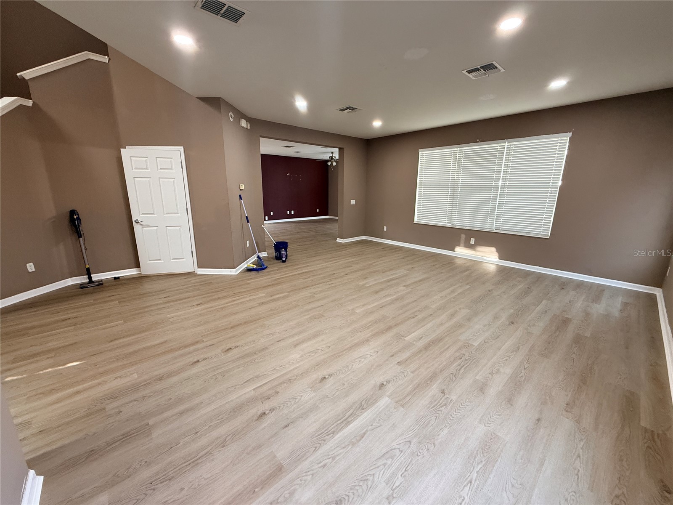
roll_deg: -0.9
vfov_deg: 85.7
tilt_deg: -13.8
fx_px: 272
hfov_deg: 102.1
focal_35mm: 14
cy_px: 252
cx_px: 336
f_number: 2.2
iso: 200
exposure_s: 1/60
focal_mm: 2.22
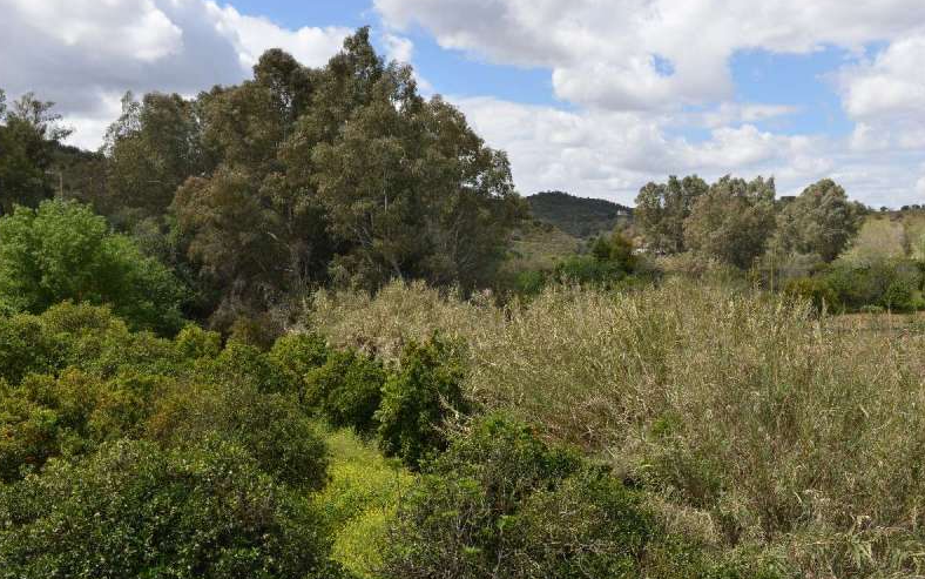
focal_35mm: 30
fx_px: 756
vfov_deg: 41.9
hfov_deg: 62.9
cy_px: 303
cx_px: 458
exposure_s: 1/200
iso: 125
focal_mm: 29
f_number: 10
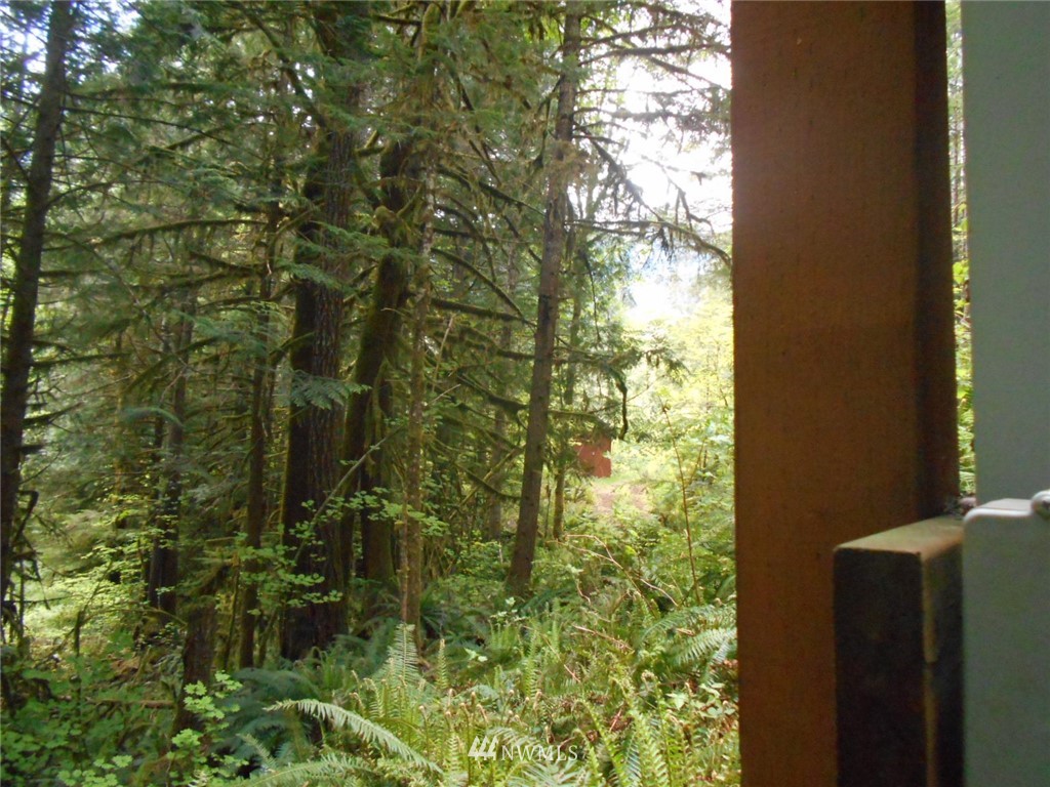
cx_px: 525
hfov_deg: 67.3
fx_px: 789
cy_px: 394
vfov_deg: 53.1
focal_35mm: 26
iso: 800
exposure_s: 1/250
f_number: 3.2
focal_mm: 4.6
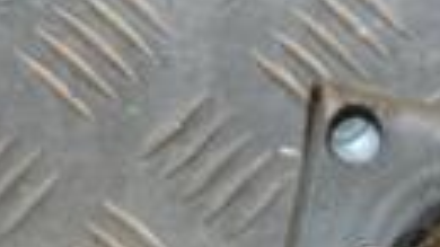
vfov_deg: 4.3
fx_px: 3219
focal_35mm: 276
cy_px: 558
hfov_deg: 7.7
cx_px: 542
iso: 800
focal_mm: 38
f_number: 6.3
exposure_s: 1/200
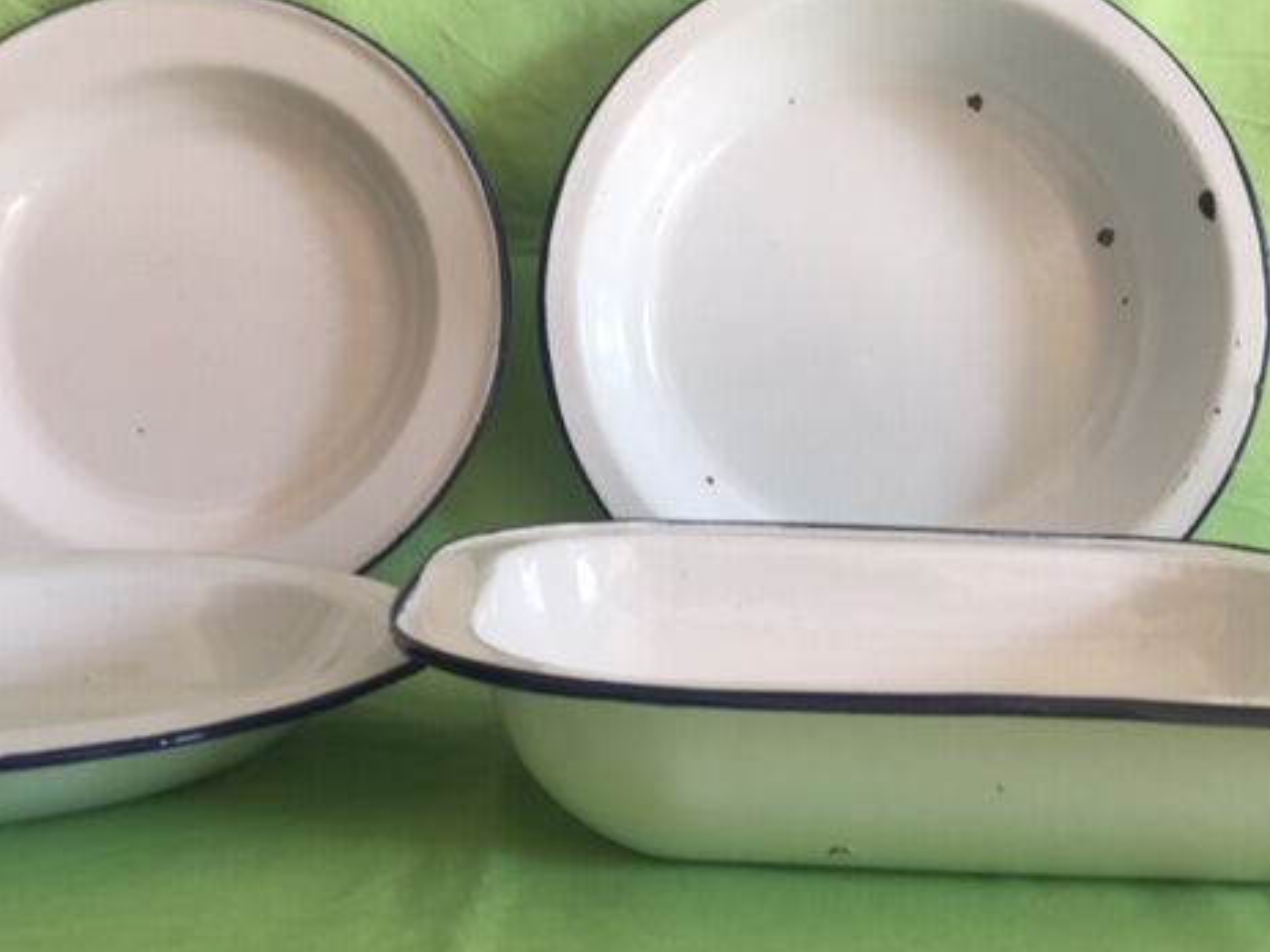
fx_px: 1468
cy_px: 410
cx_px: 588
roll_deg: -4.1
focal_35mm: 40
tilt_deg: -6.3
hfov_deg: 46.8
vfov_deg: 35.9
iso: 40
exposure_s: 1/50
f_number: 2.2
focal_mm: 4.15
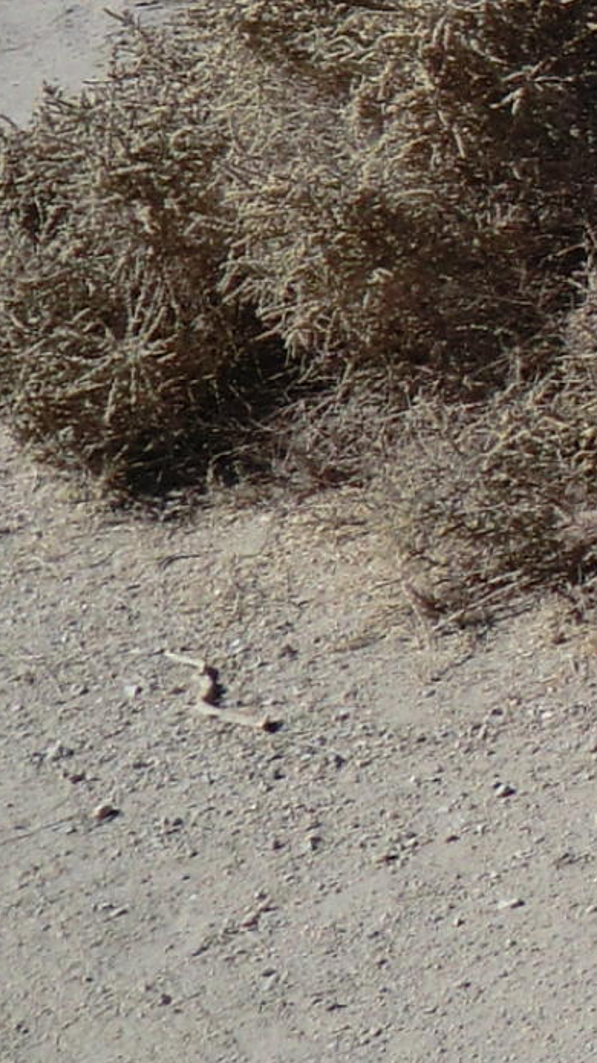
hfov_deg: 8.4
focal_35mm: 113
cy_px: 81
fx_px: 3182
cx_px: 1984
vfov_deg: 18.6
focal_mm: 4.3
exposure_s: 1/320
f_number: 7.5
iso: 64
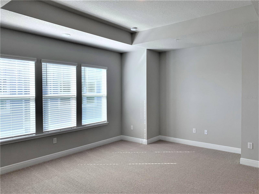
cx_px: 130
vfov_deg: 53.1
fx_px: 195
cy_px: 97
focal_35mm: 26
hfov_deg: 67.3
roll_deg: +0.0
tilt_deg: -0.1
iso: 25
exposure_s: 1/173
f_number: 1.8
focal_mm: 4.25
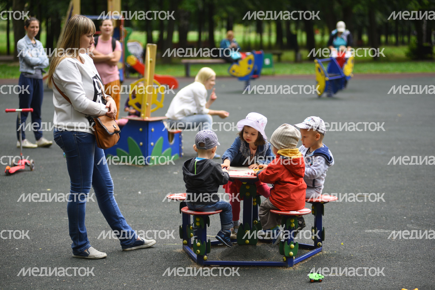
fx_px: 1209
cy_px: 145
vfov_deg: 13.7
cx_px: 218
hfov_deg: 20.4
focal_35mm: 100
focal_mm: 100
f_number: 2.8
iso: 200
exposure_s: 1/800
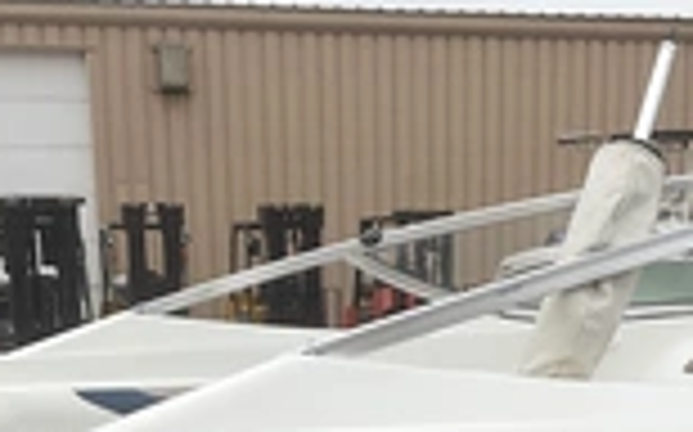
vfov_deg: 15.1
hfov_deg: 25.8
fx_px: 1510
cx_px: 369
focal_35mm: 80
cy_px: 652
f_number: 1.8
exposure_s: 1/1848
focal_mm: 3
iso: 25
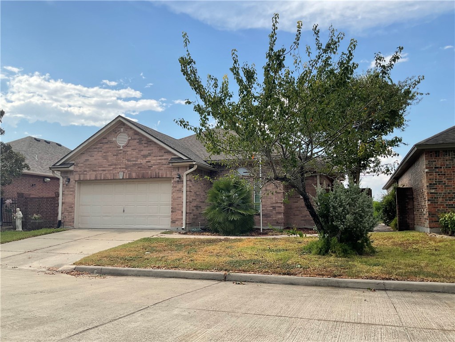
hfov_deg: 61.7
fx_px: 381
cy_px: 171
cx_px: 228
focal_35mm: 29
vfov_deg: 48.2
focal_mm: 3
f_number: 1.8
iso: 16
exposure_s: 1/1490
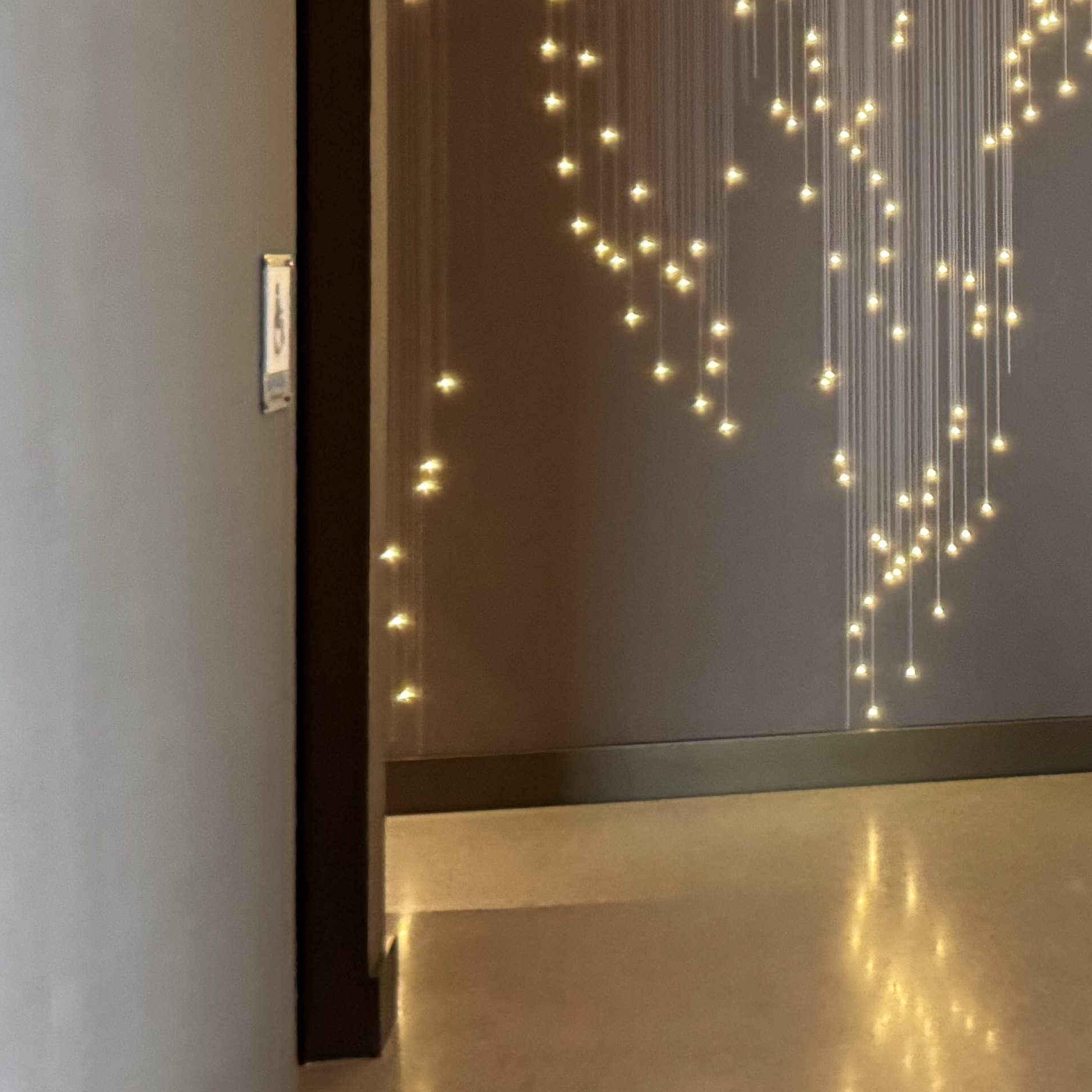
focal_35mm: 63
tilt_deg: +0.4
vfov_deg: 26.7
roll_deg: +0.5
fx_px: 2248
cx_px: 1165
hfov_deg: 25.5
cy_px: 192
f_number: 1.78
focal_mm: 6.76
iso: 1000
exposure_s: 1/40
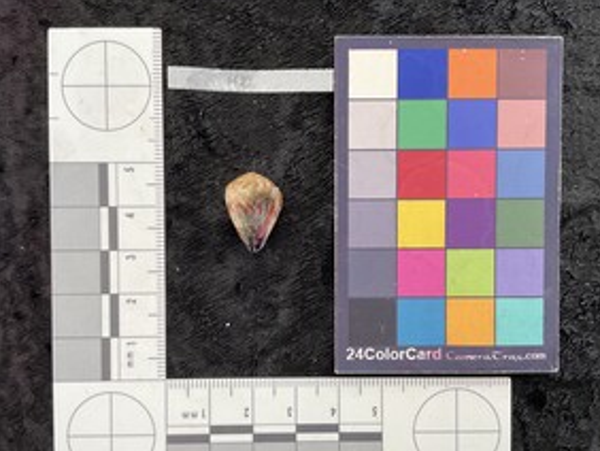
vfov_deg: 39.6
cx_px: 302
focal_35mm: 36
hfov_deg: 51.3
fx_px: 625
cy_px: 256
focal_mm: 3
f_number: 1.8
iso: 64
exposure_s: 1/60
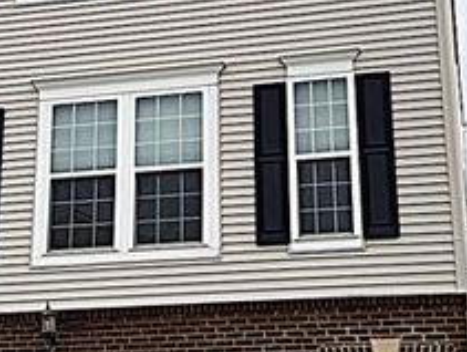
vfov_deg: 18.0
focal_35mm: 82
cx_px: 193
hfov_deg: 23.8
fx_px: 1108
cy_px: 149
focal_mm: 5.96
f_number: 1.6
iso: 50
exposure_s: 1/6329
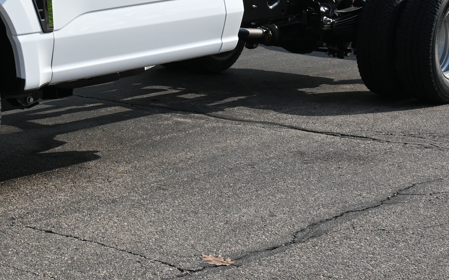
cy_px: 41
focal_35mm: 86
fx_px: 1052
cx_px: 5
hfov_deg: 23.1
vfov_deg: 15.1
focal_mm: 24
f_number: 7.1
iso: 100
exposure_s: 1/400
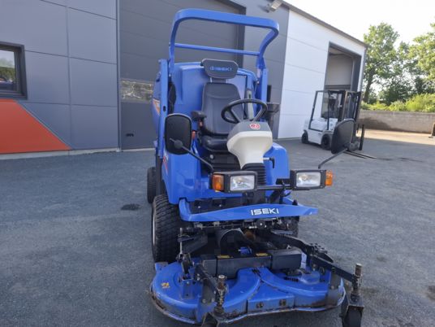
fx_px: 289
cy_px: 164
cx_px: 218
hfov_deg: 73.9
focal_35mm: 23
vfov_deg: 58.9
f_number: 1.8
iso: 50
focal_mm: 5.54
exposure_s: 1/356
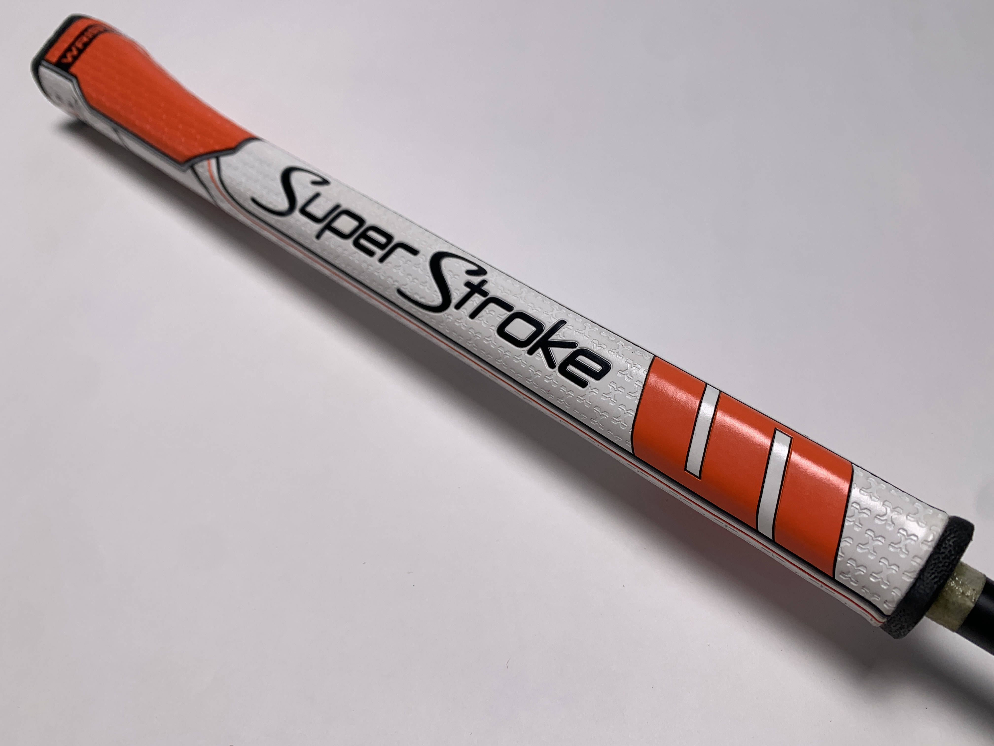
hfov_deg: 67.3
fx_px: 747
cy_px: 373
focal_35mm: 26
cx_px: 497
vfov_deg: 53.1
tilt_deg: -51.2
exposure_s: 1/771
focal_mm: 4.25
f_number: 1.8
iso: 25
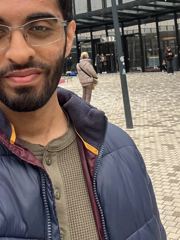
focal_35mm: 50
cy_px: 44
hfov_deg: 28.5
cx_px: 37
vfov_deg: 36.7
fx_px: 347
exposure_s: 1/60
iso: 64
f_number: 2.2
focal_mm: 2.71
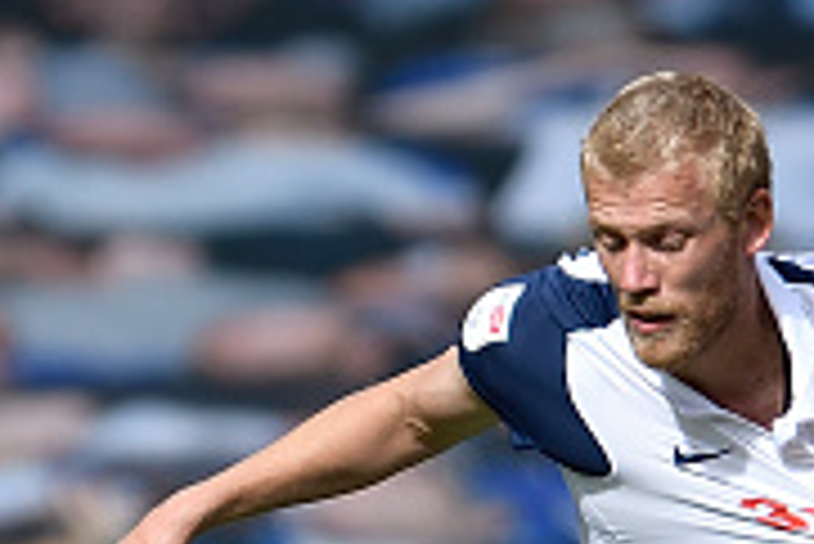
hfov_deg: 1.0
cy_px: 787
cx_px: 1034
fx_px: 44601
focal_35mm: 1971
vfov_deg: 0.7
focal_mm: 400
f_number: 2.8
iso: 160
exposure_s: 1/2000
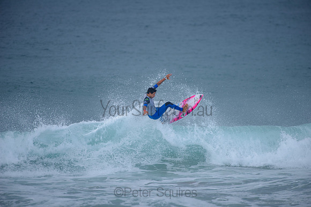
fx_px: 4320
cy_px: 104
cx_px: 156
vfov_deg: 2.8
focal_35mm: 500
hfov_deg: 4.1
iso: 180
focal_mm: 500
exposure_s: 1/800
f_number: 5.6
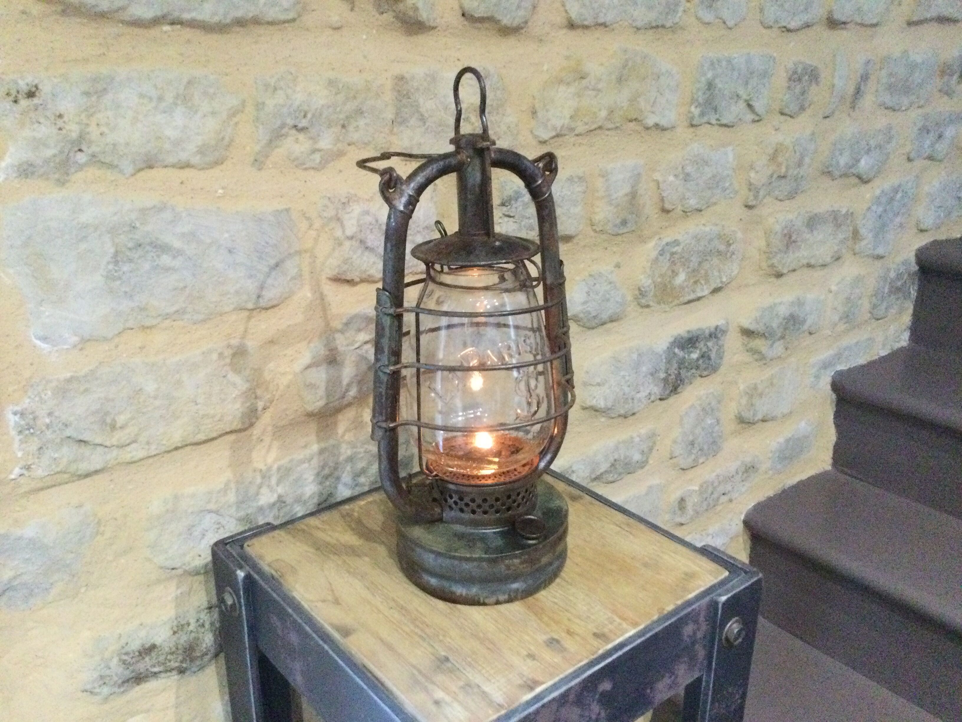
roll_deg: -0.1
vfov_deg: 45.4
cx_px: 481
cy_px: 361
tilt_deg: -22.1
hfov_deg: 58.4
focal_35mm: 31
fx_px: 862
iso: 320
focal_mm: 3.3
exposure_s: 1/17
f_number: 2.4
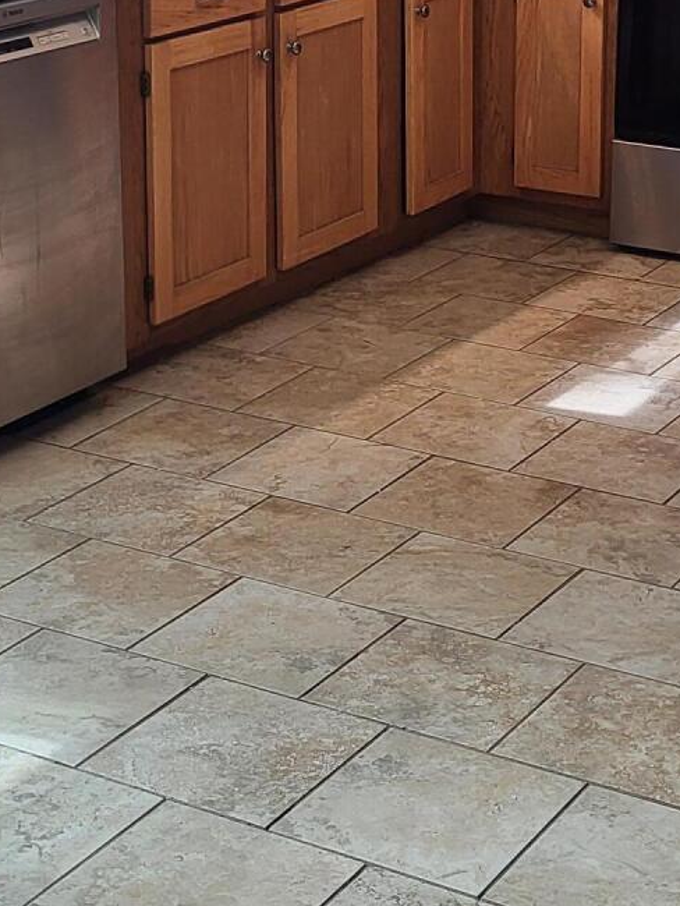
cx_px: 428
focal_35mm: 80
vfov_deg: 24.0
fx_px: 2094
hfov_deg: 18.4
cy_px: 181
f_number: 1.8
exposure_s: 1/120
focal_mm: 5.4
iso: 100
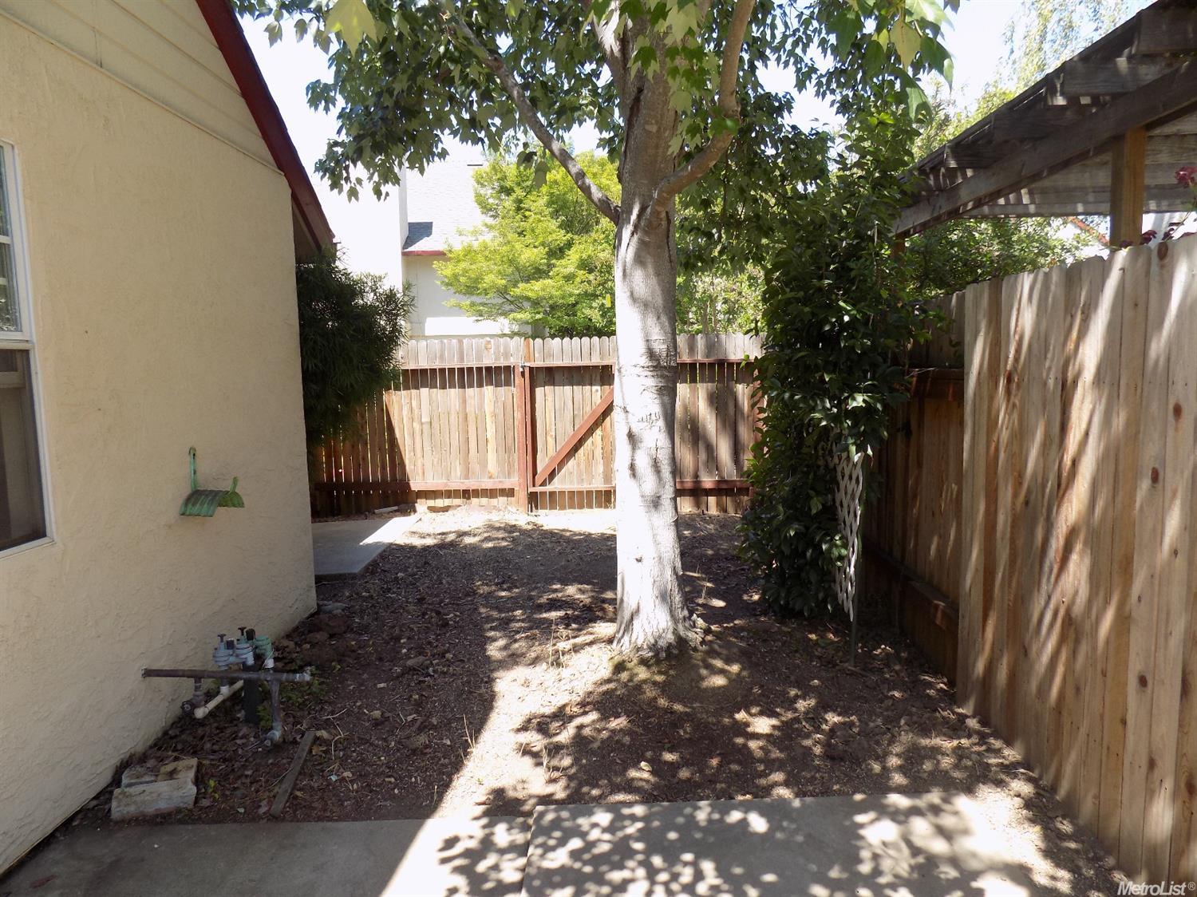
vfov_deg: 58.9
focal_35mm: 23
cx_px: 598
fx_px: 795
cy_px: 448
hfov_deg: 73.9
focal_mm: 4
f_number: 3.1
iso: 80
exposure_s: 1/200
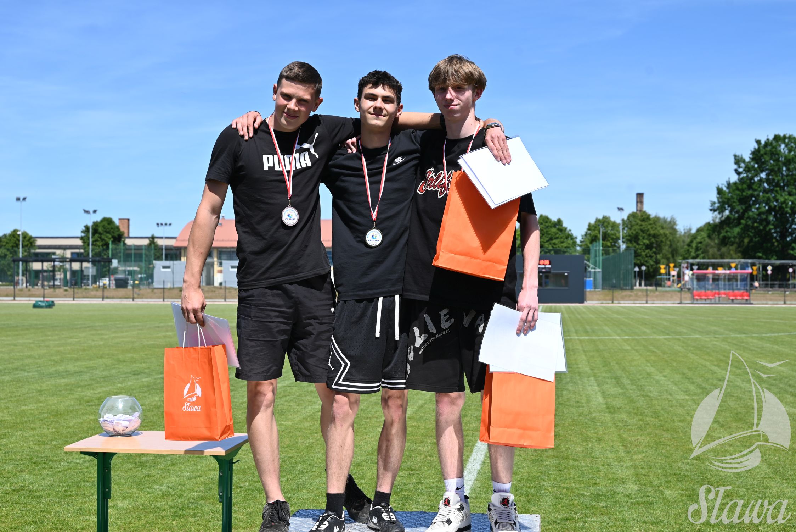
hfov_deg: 39.6
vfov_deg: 27.0
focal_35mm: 50
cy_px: 266
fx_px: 1106
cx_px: 398
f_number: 7.1
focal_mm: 50
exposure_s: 1/400
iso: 100
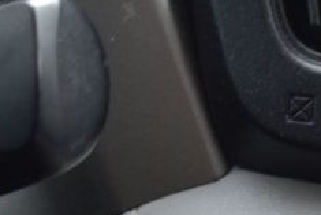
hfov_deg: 8.1
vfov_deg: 5.5
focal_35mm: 248
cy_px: 301
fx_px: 2213
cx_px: 470
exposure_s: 1/20
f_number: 6.3
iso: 400
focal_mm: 38
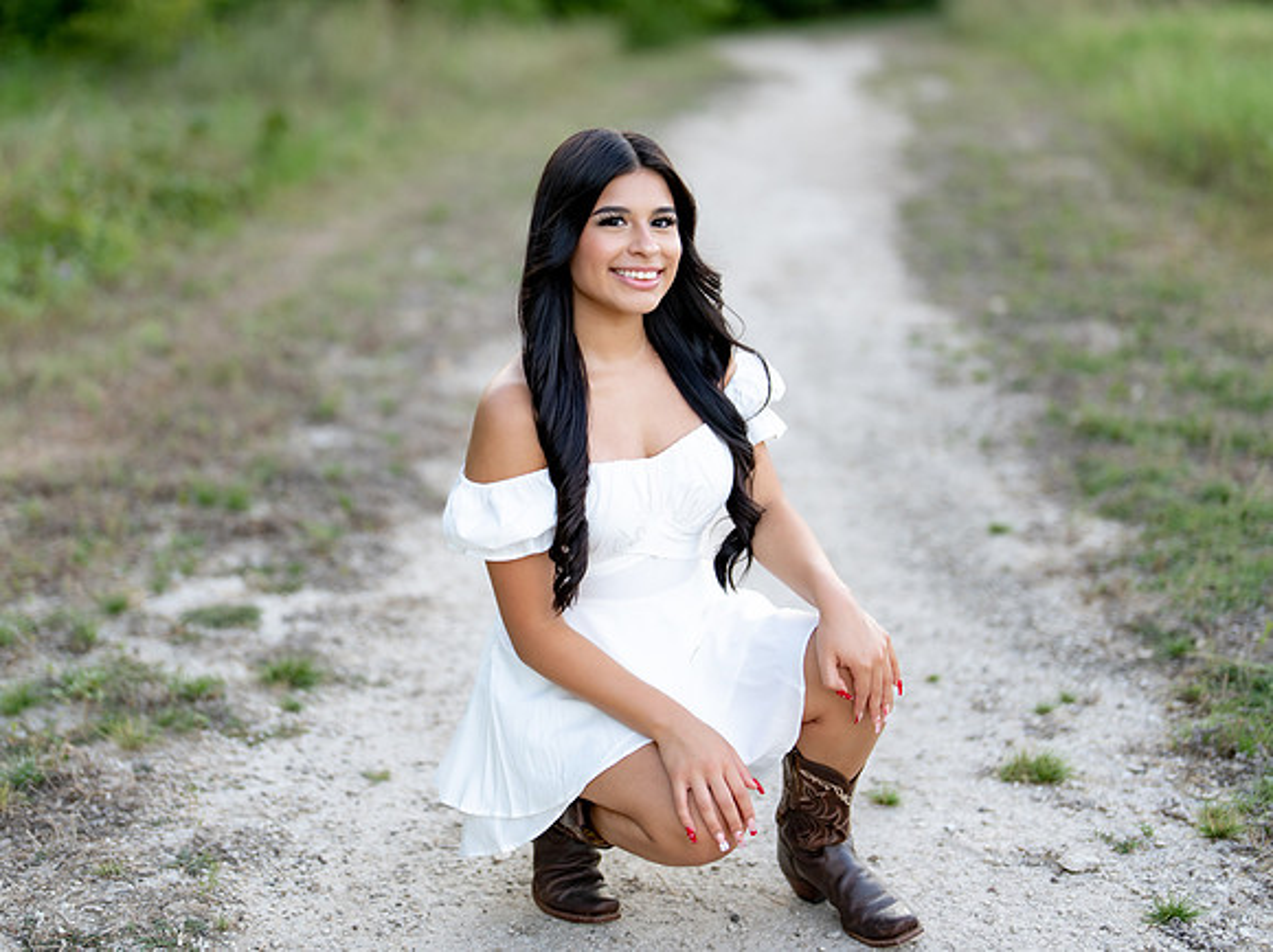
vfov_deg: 22.8
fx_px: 2362
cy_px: 385
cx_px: 578
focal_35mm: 64
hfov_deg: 30.1
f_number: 1.2
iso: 100
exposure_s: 1/640
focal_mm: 50
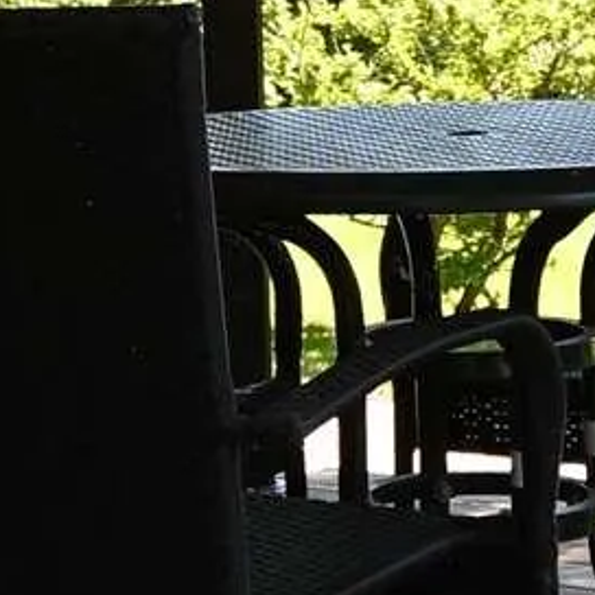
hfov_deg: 12.1
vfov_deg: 12.0
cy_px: -20
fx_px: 2800
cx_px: 199
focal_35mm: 144
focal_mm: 10
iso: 280
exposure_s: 1/250
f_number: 4.5
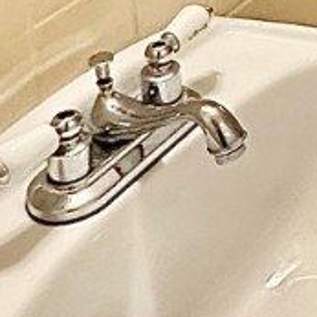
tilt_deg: -10.6
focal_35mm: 110
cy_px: -376
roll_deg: +0.4
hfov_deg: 14.4
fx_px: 1140
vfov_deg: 13.0
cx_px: 520
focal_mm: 2.22
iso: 500
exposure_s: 1/60
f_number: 2.2
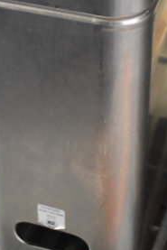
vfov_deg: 17.5
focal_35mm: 109
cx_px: 34
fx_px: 757
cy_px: -78
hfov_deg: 12.5
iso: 3600
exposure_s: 1/40
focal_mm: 22
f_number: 3.8
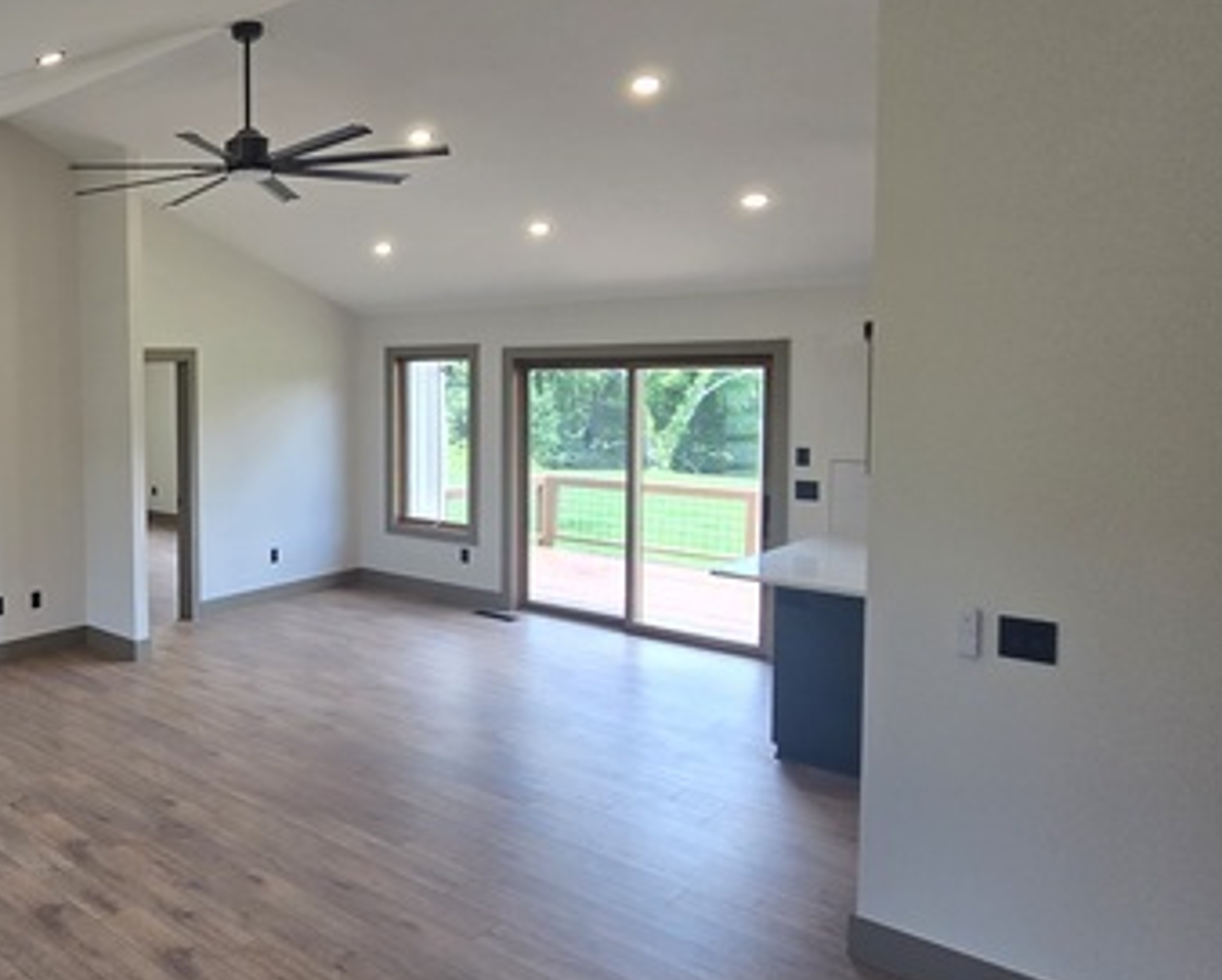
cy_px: 452
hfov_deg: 56.6
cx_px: 78
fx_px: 905
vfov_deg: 56.8
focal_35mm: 25
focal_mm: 2.2
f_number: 2.2
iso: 100
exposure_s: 1/120
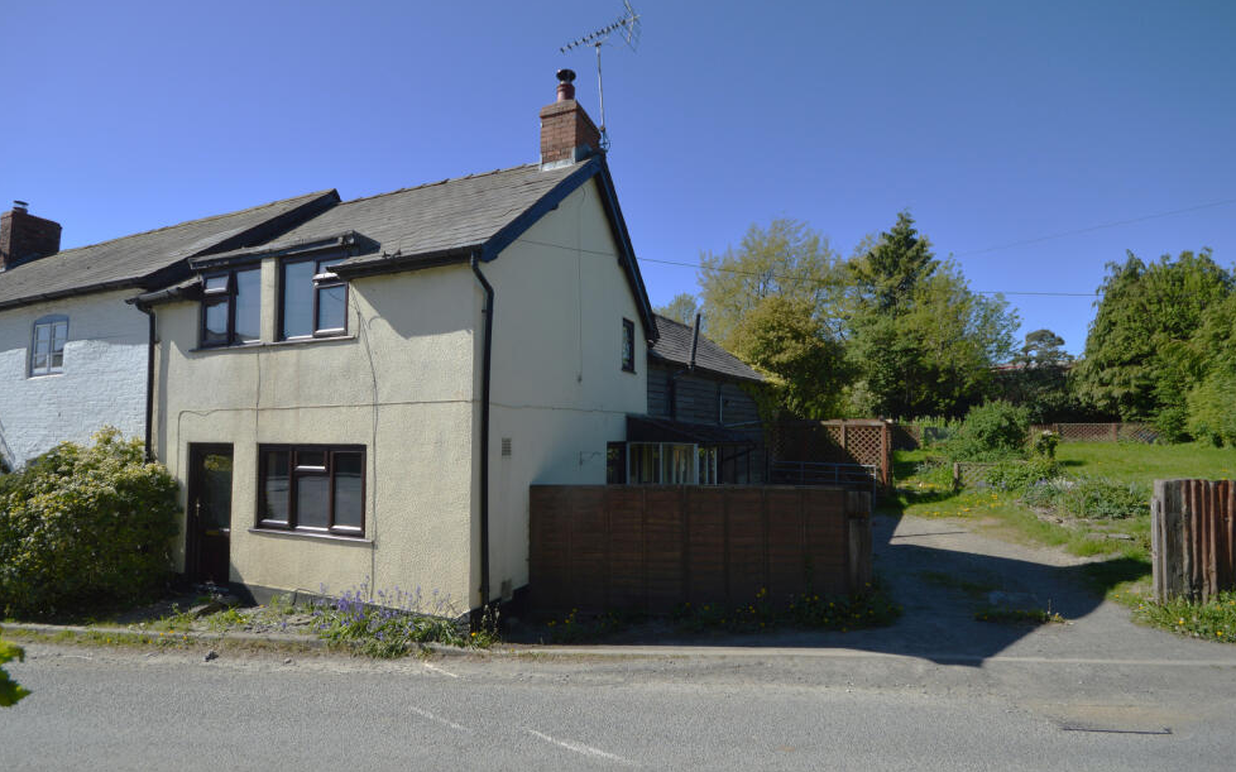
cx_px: 593
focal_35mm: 16
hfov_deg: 97.8
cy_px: 406
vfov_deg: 71.2
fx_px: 539
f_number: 9
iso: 100
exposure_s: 1/400
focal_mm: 10
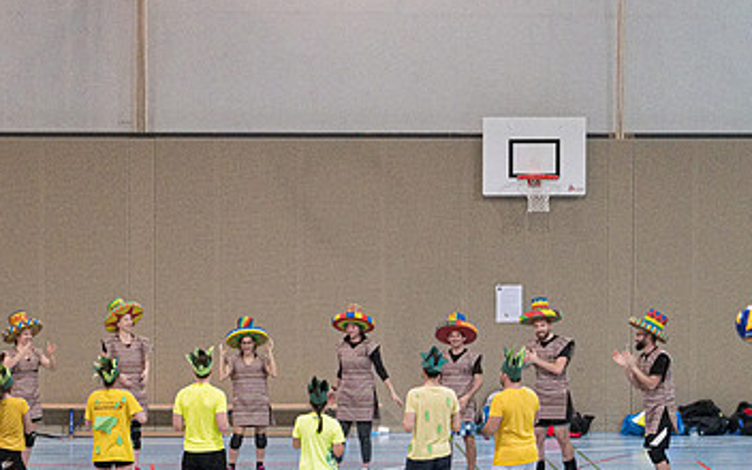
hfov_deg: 14.2
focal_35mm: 147
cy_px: 330
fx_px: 3013
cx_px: 401
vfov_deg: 8.9
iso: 5000
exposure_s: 1/320
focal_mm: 50
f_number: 2.8
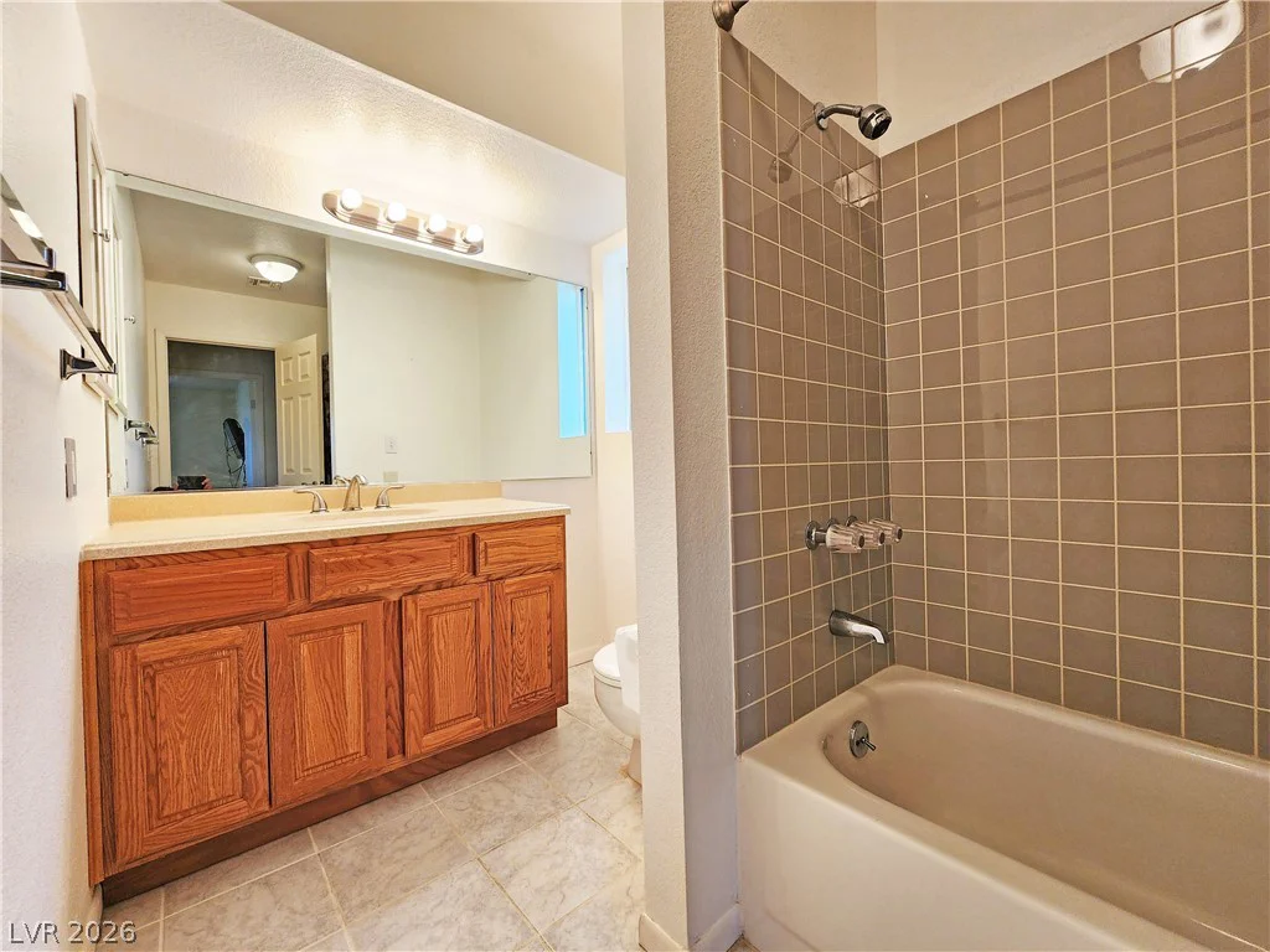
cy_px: 476
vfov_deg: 89.9
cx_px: 635
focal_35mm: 13
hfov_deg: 106.2
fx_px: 477
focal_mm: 2.2
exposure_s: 1/60
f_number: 2.2
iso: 64
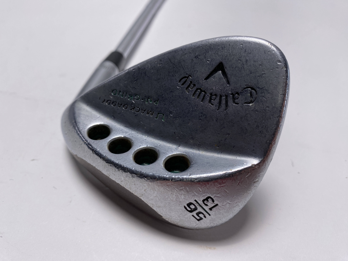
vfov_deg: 54.9
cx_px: 174
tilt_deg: -43.1
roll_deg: -2.3
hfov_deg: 69.4
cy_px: 130
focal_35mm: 25
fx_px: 251
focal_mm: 4.25
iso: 32
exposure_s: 1/767
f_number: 1.8
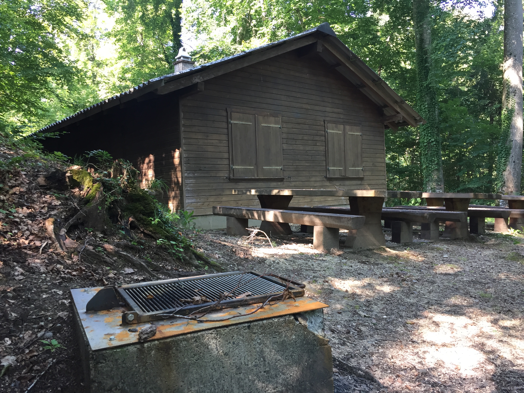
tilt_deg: -1.0
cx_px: 262
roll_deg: +1.9
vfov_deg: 48.2
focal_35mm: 29
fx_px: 439
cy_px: 196
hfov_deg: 61.7
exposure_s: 1/33
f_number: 2.2
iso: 32
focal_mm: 4.15
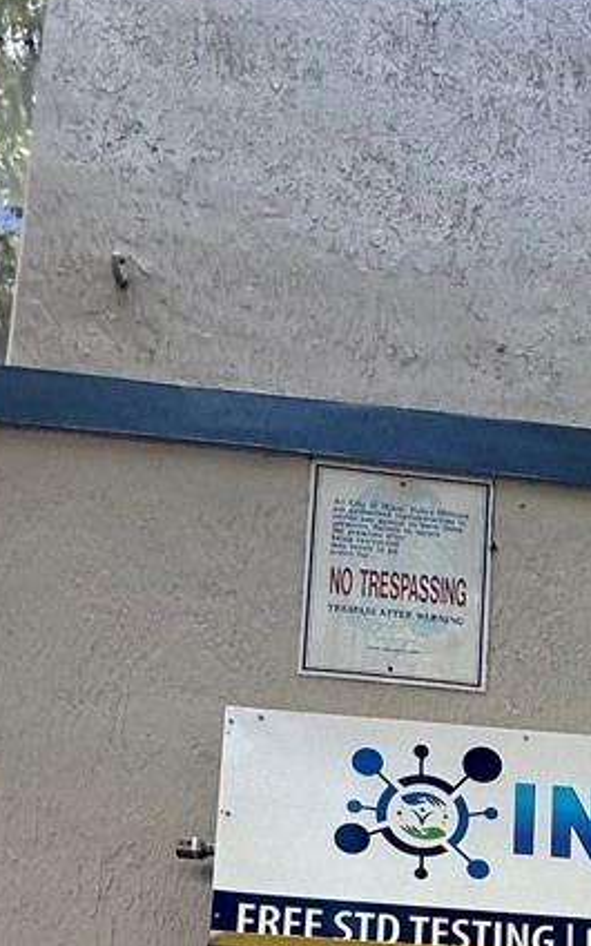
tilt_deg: +10.6
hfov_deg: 21.6
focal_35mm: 56
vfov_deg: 24.0
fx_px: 1443
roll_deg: -1.5
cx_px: 700
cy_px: 1573
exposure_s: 1/174
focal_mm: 2.22
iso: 40
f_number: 2.2
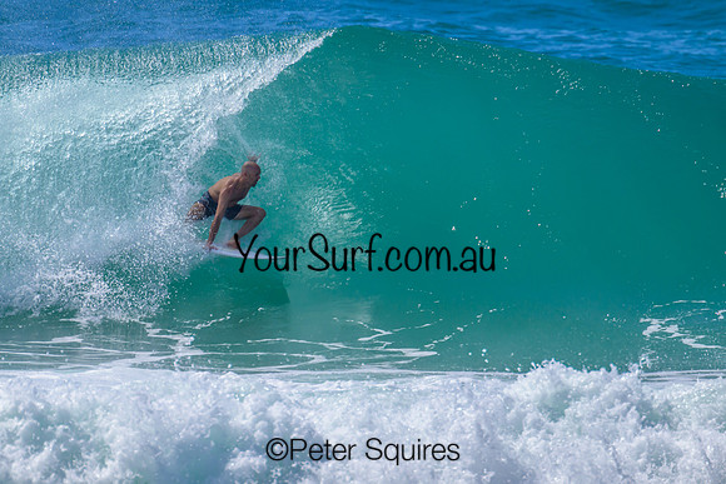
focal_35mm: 924
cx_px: 307
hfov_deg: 2.2
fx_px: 18641
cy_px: 235
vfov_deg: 1.5
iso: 720
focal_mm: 800
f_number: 11
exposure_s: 1/2000
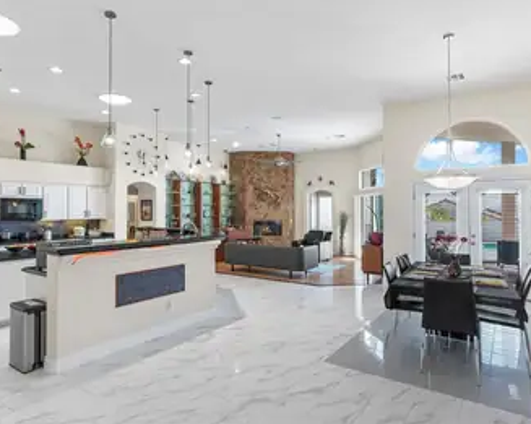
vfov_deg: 60.8
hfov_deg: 72.6
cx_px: 255
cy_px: 209
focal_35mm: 23
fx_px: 361
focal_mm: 20
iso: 400
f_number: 8
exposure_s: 1/1.25
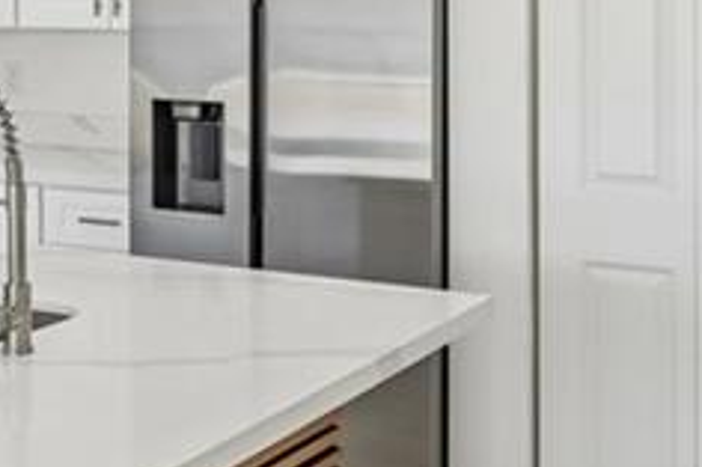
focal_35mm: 78
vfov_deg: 17.0
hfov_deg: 25.3
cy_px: -22
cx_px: 86
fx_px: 1520
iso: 400
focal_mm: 18
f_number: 8
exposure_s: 1/50
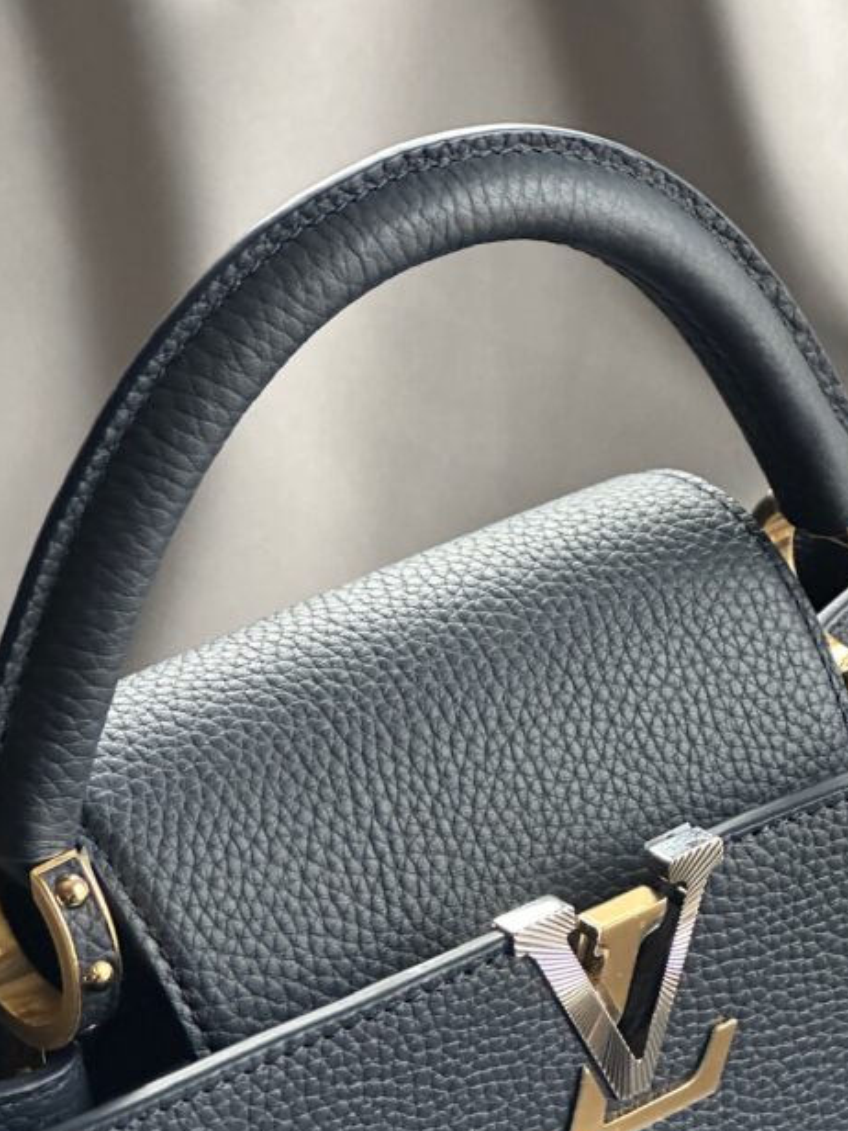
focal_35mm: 100
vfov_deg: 19.6
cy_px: 659
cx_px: 369
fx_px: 3266
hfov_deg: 14.8
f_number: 2.8
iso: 640
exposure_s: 1/41
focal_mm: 9
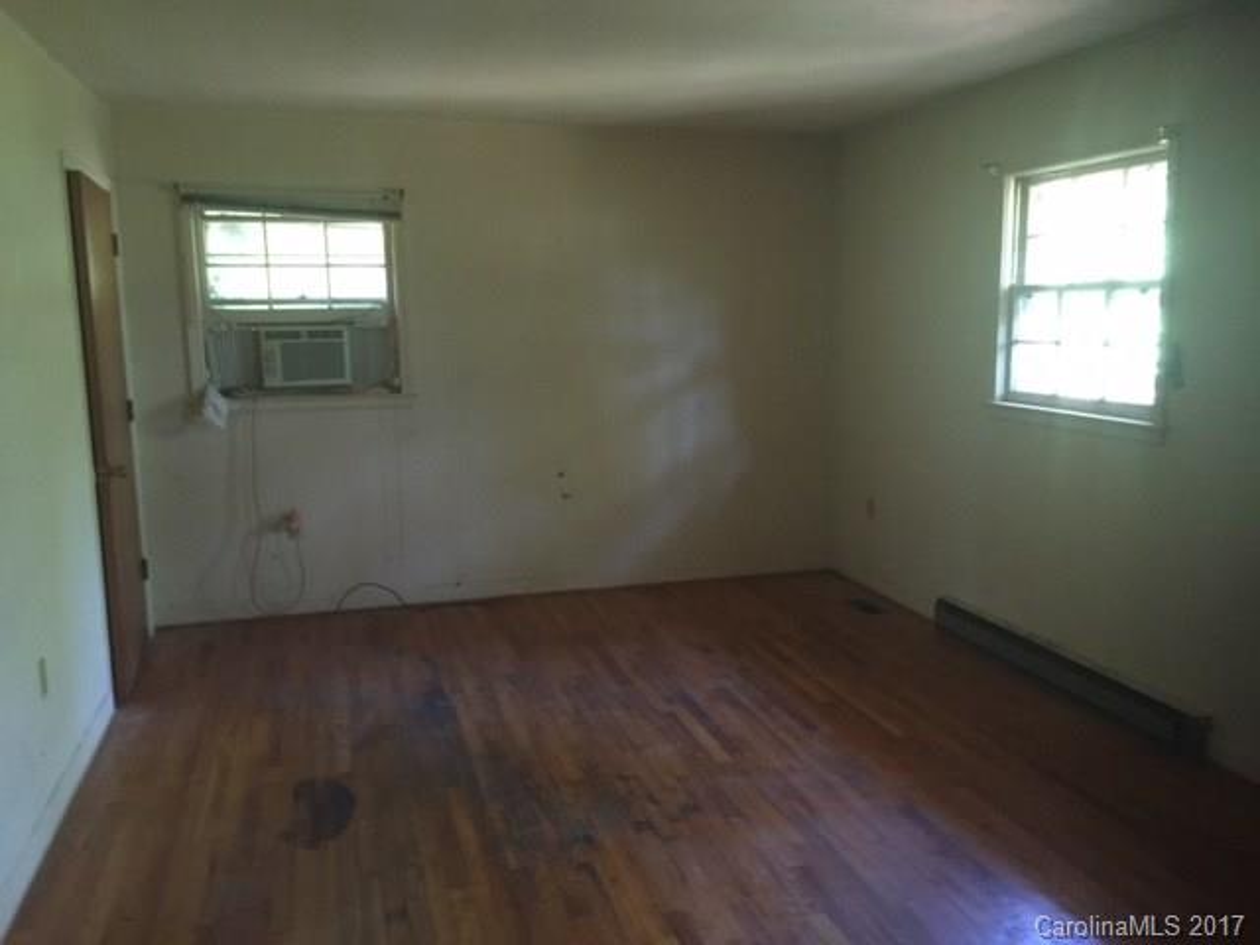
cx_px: 630
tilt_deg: -7.7
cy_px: 472
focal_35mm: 29
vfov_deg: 48.2
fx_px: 1056
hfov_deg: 61.7
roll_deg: -0.9
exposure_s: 1/15
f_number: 2.2
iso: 250
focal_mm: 4.15
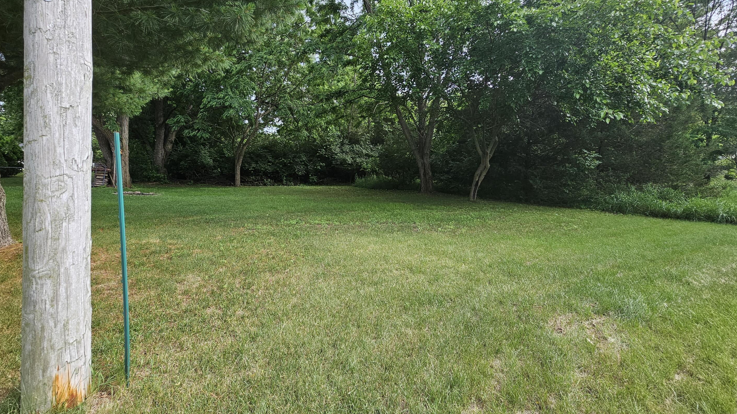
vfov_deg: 70.0
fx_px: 293
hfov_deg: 103.0
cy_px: 173
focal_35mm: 15
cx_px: 375
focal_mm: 2.2
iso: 50
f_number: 2.2
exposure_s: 1/350
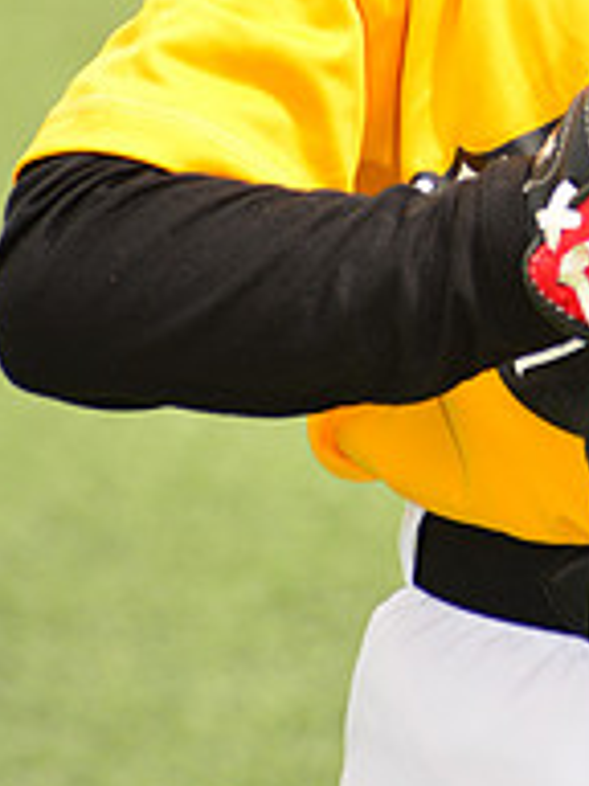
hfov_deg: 2.6
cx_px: 738
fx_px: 13204
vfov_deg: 3.4
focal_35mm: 582
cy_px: -262
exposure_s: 1/250
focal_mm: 200
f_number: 9
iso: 200
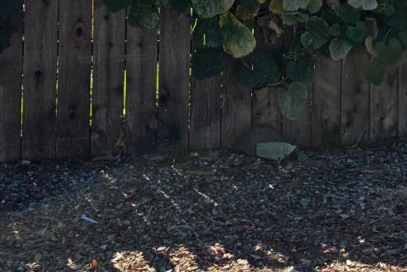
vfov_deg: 17.4
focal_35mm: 75
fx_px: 848
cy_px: -51
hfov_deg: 26.1
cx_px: 364
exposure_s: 1/5605
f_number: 1.4
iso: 64
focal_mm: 6.5
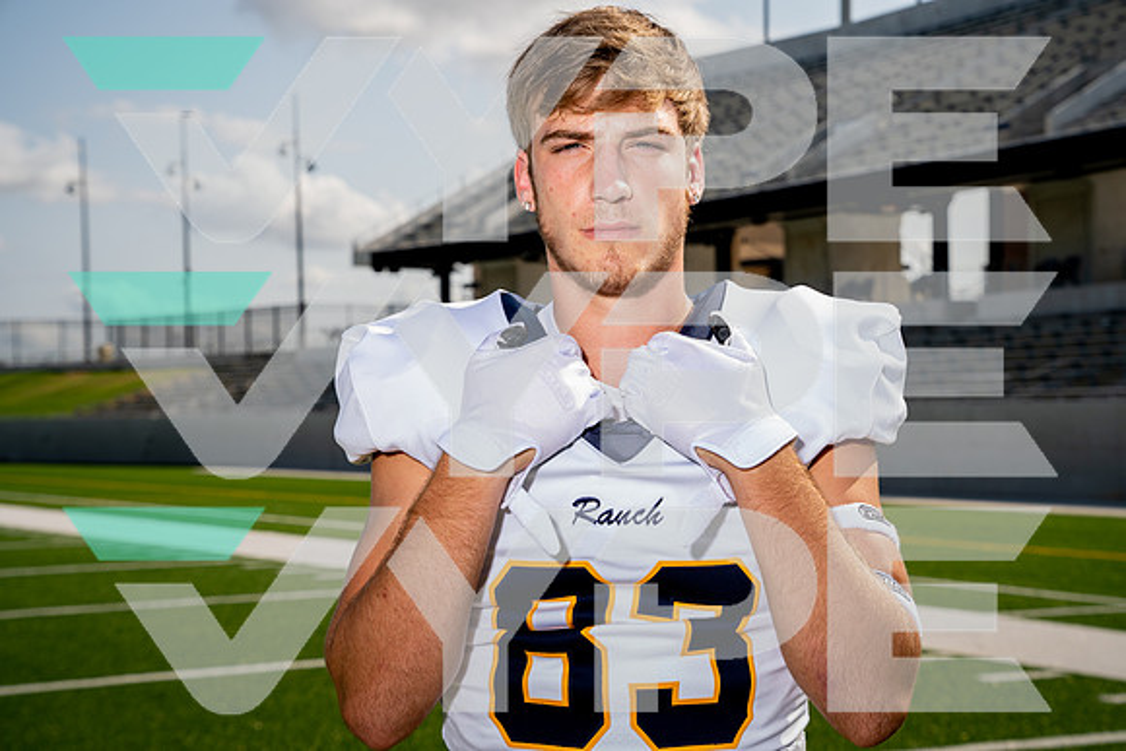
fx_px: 2065
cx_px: 563
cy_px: 376
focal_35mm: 66
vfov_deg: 20.6
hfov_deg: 30.5
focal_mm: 66
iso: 100
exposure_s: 1/250
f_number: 7.1
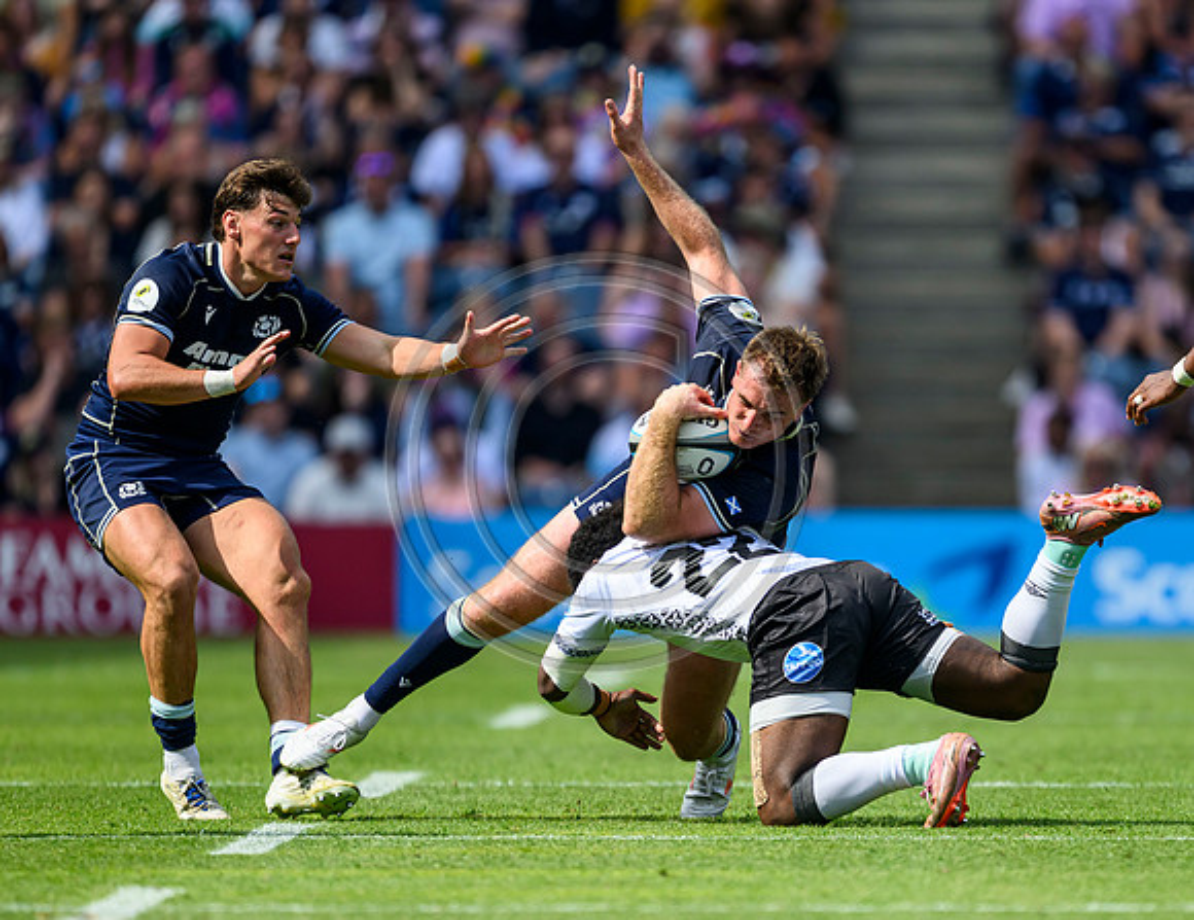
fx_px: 30279
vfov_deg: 1.7
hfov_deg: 2.3
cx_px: 836
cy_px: 582
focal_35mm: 869
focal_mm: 560
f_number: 4
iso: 500
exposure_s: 1/3200
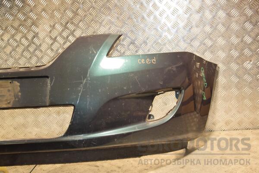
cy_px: 86
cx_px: 130
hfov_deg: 41.1
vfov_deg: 28.1
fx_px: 345
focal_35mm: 48
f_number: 5
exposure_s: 1/160
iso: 800
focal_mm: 32
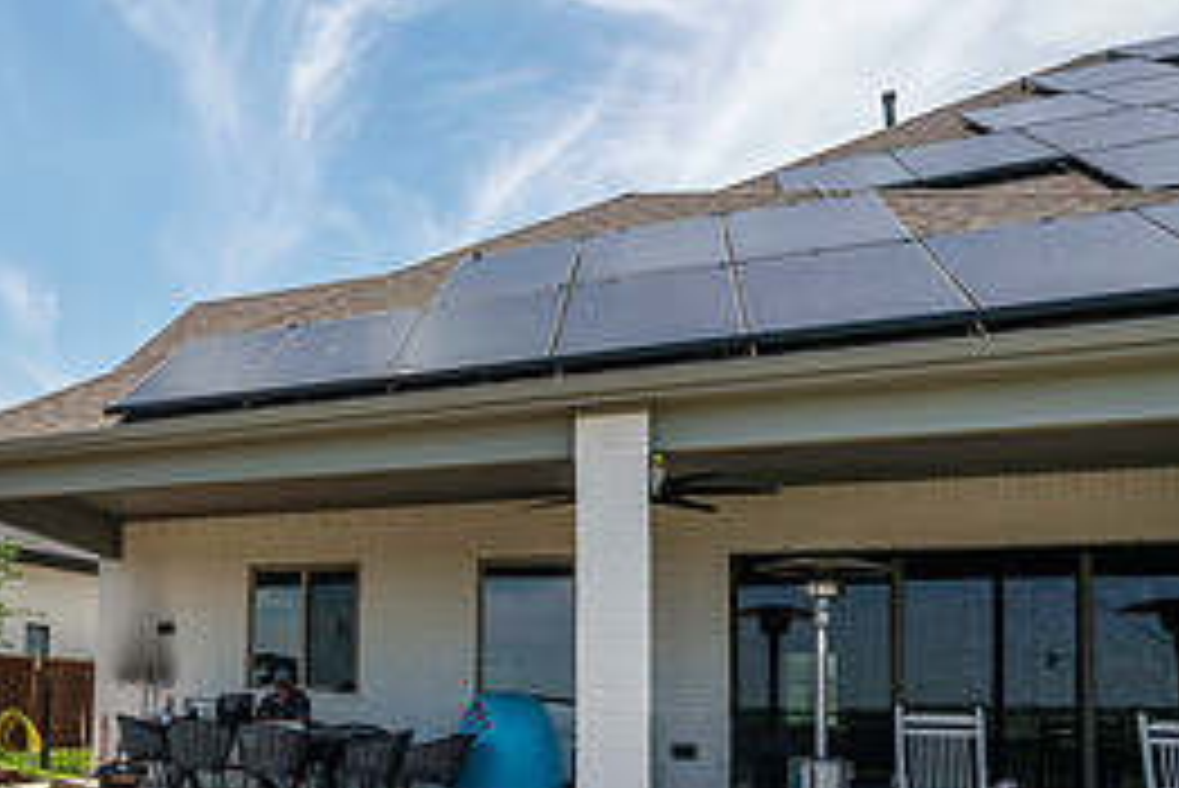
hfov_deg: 49.3
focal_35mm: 31
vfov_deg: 40.8
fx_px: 1016
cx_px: 0
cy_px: 615
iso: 400
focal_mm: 14
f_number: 4.5
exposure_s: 1/3200
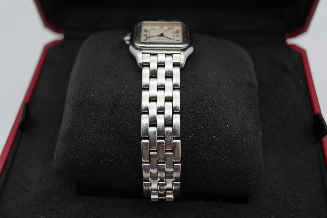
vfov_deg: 37.9
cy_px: 109
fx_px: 318
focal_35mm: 35
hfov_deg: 54.4
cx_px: 164
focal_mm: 35
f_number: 5
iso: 400
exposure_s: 1/250
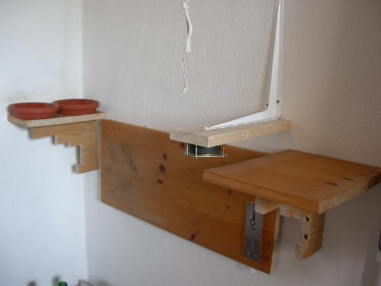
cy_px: 143
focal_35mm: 38
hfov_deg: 49.0
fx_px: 418
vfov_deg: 37.7
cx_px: 190
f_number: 2.6
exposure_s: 1/4.2
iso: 100
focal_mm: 8
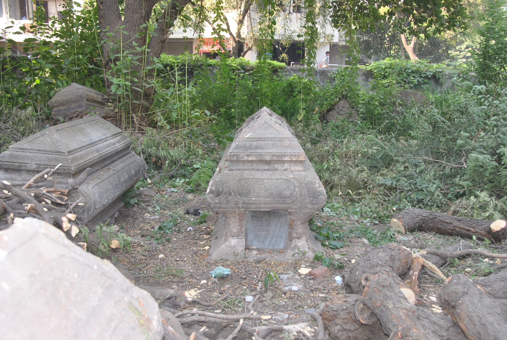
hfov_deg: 49.5
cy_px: 170
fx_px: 550
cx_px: 254
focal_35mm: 39
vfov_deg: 34.4
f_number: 4.5
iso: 400
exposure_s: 1/200
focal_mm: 26
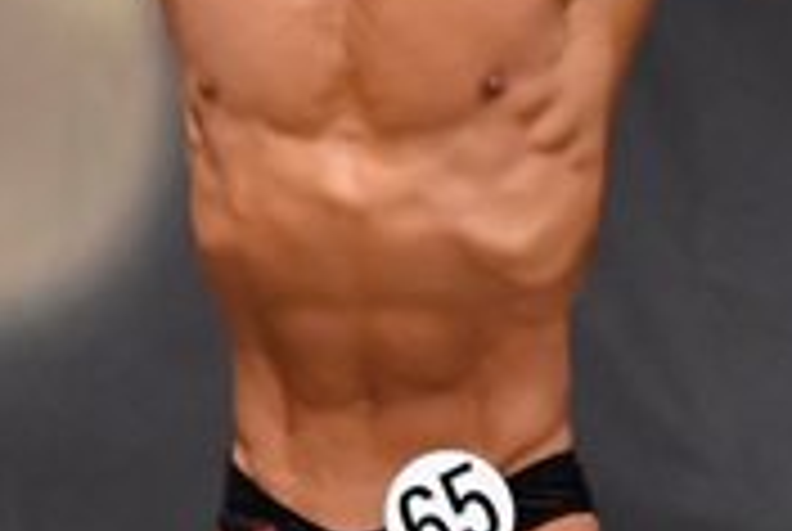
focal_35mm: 988
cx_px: 686
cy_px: 590
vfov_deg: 1.4
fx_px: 21772
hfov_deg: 2.1
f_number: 5.6
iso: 6400
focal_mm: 150
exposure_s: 1/400
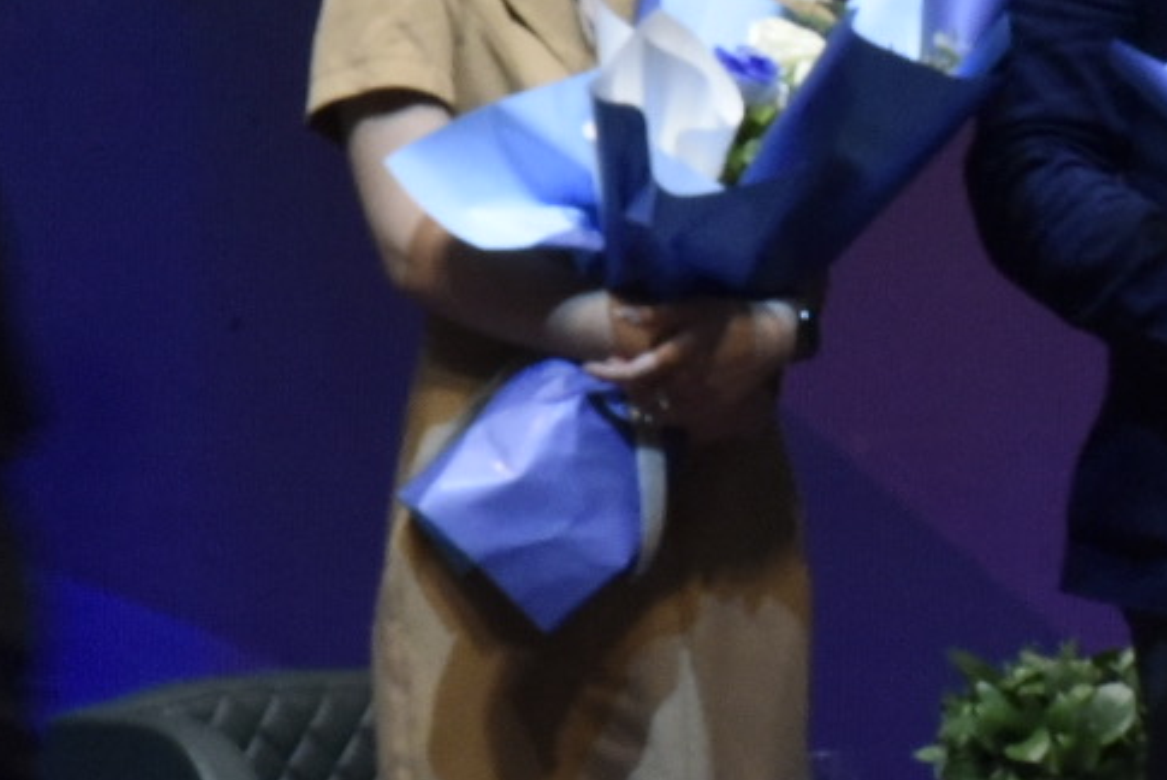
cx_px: 1742
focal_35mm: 307
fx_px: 9957
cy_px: 0
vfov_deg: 4.5
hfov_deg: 6.6
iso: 8000
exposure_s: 1/50
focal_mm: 92
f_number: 4
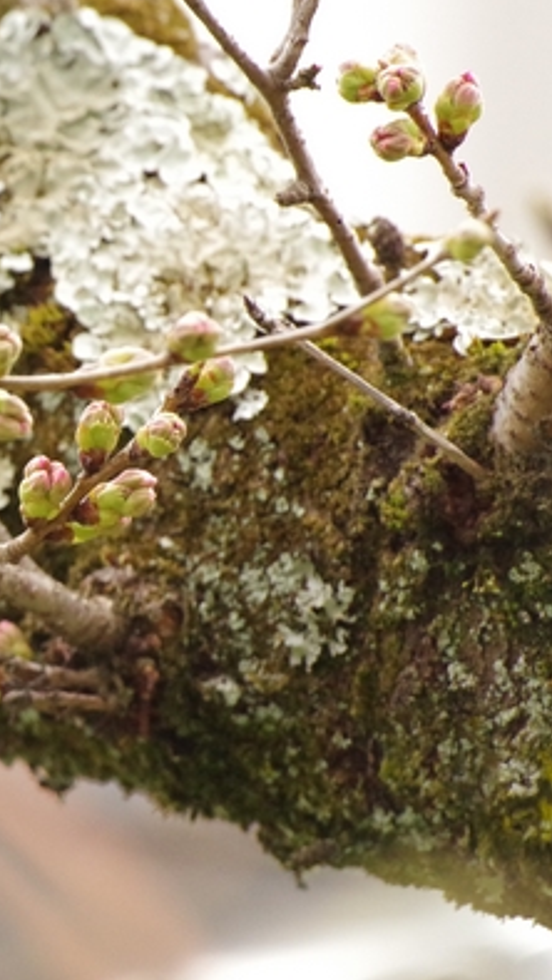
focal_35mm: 808
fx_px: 20998
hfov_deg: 1.5
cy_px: 465
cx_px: -140
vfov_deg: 2.7
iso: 3200
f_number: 8
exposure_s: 1/400
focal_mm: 300
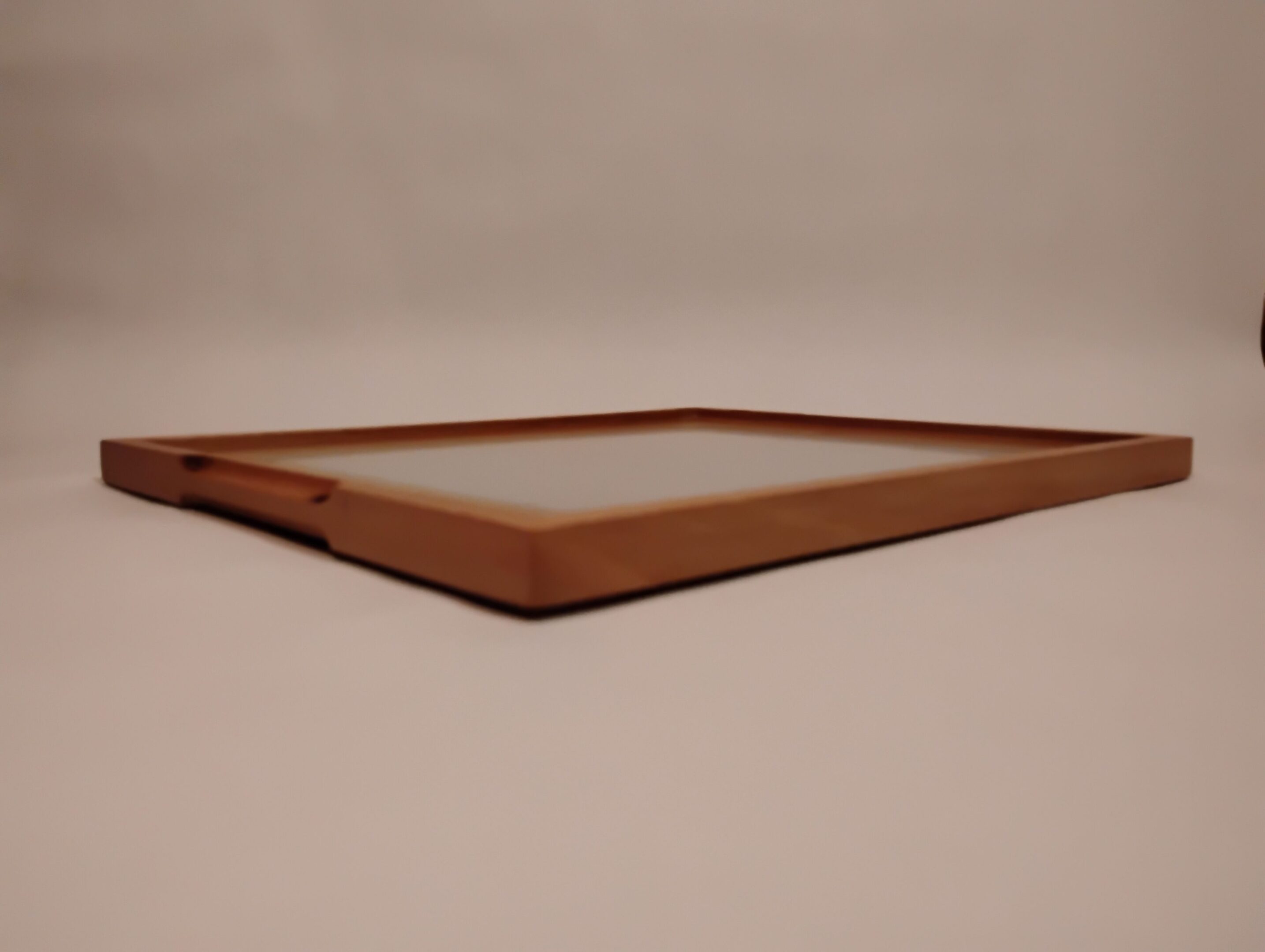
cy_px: 476
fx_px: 1025
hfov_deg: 63.4
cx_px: 632
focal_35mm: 28
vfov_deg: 49.9
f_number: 1.8
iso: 1406
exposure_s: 1/60
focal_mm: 4.26
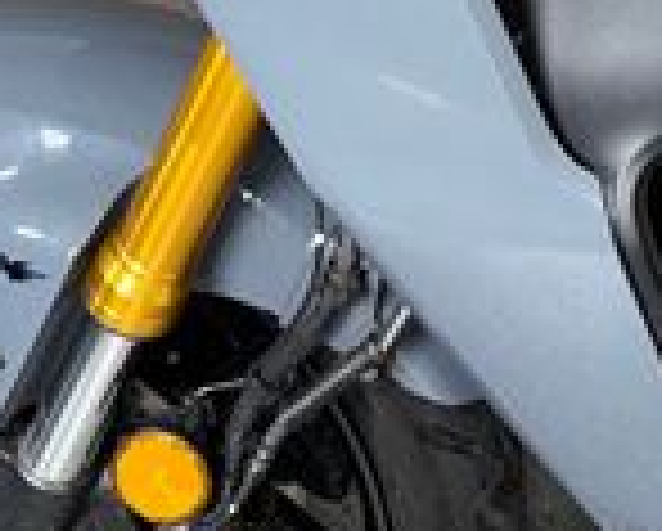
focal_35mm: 102
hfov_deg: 18.3
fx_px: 2001
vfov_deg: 13.2
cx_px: 667
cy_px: -518
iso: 80
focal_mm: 6.76
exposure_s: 1/24
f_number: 1.78
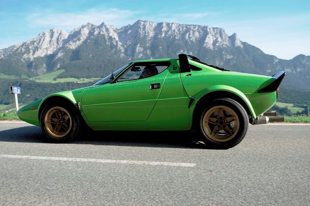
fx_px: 310
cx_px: 155
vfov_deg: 36.8
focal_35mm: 36
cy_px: 103
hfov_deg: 53.2
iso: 200
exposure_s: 1/500
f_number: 2.8
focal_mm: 24
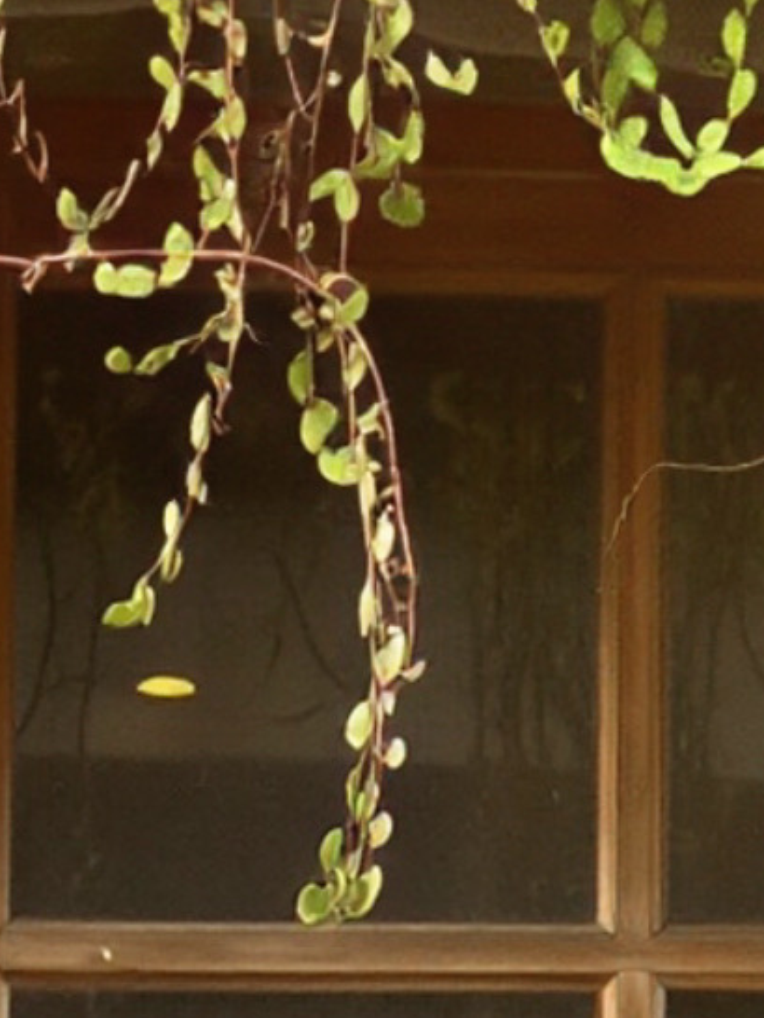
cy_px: 1730
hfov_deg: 7.6
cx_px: -430
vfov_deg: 9.8
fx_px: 5646
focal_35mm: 192
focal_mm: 5.1
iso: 64
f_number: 1.6
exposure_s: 1/121
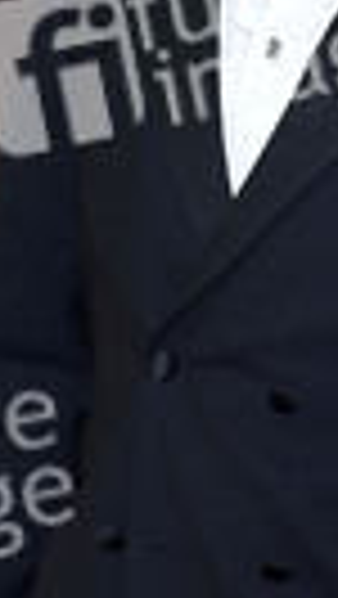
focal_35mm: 284
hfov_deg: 4.3
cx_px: 333
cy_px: 274
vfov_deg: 7.6
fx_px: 4516
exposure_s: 1/250
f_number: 6.3
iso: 800
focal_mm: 90
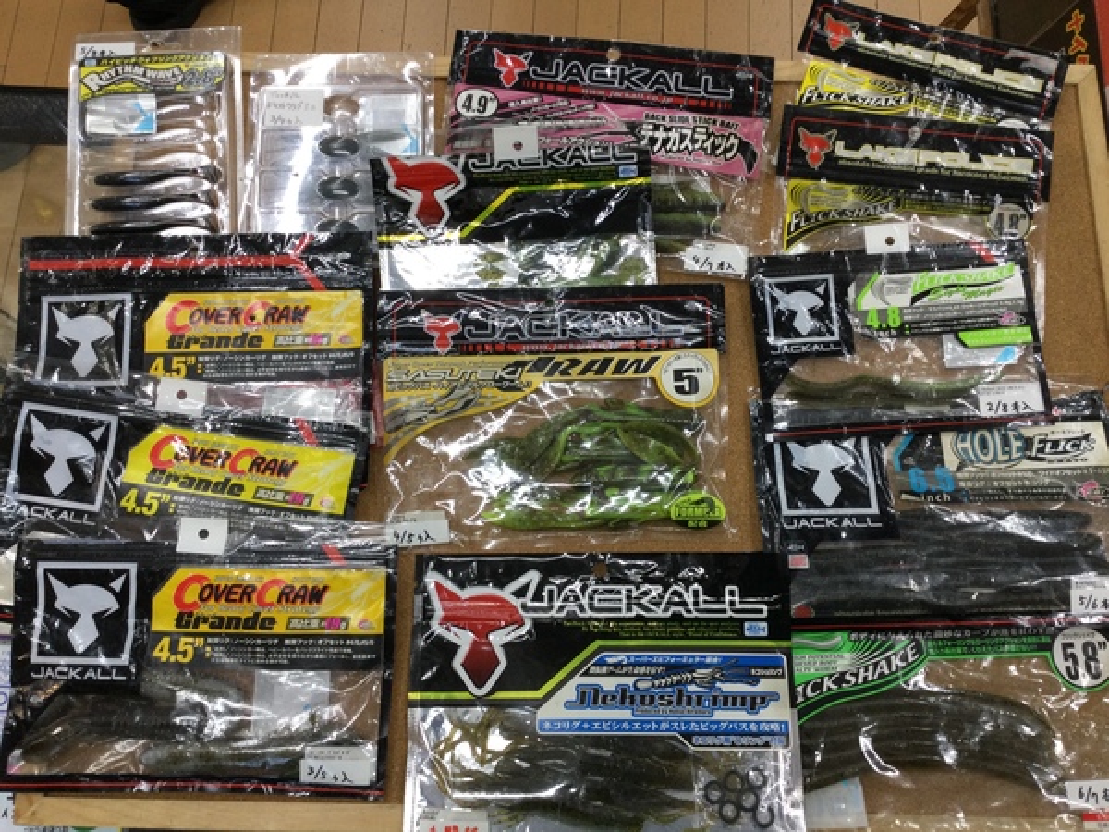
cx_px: 554
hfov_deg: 58.4
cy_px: 416
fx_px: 993
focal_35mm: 31
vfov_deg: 45.4
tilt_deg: -75.3
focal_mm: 3.3
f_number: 2.4
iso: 25
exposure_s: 1/40
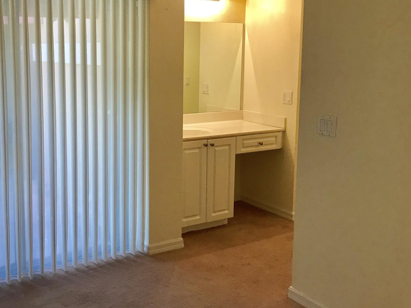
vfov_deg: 35.7
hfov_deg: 45.7
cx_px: 121
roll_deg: +0.6
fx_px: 475
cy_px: 112
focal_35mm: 40
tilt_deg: -8.4
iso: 32
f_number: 1.8
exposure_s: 1/30
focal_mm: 3.99
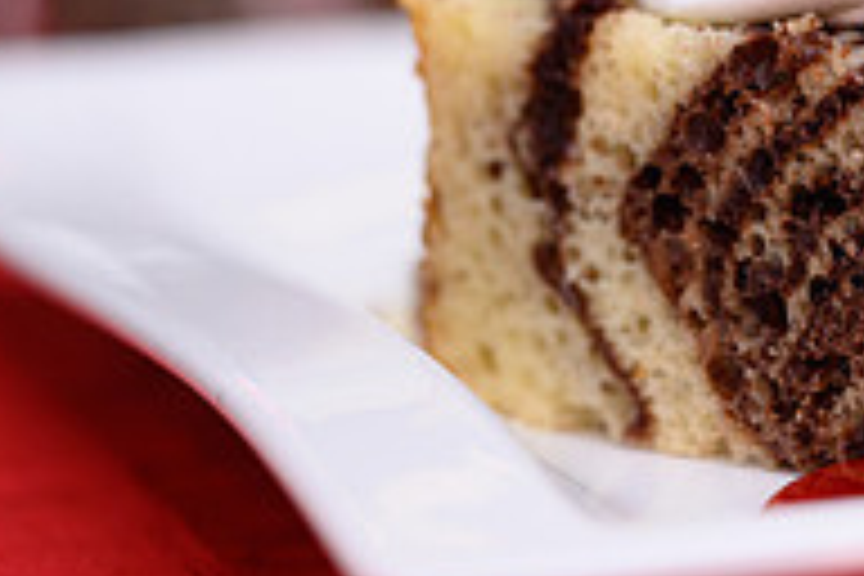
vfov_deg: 4.3
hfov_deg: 6.4
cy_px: -119
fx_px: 7679
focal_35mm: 320
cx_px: 806
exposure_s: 1/200
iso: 1000
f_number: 3
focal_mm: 105
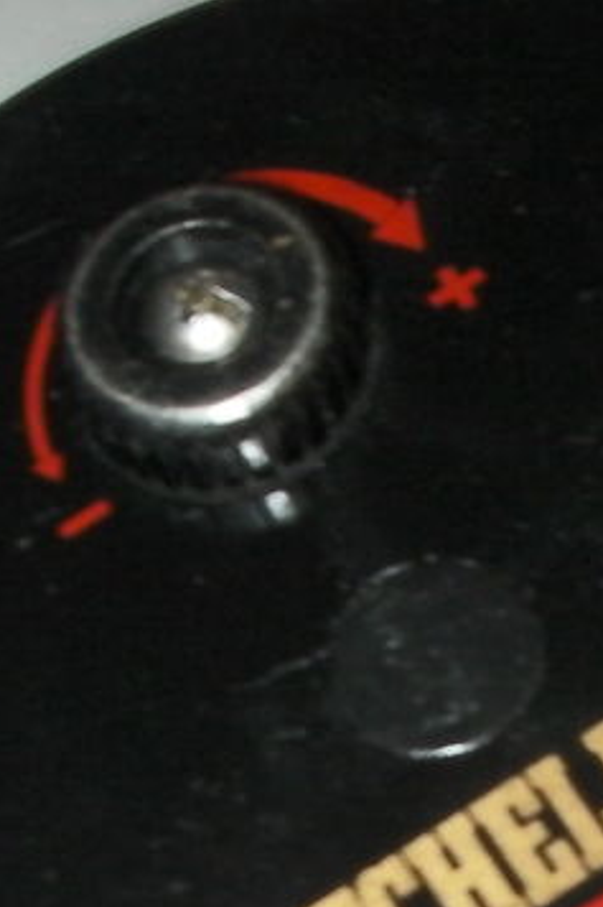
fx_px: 2791
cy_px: 810
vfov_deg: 18.1
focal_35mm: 111
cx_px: 580
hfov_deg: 12.2
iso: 200
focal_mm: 6.3
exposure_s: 1/30
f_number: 5.6
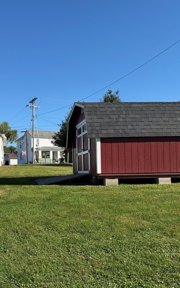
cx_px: 29
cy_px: 164
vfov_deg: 53.8
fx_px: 283
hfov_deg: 34.0
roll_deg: +0.2
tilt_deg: +1.1
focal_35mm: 36
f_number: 1.78
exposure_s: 1/3425
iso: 80
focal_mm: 6.76
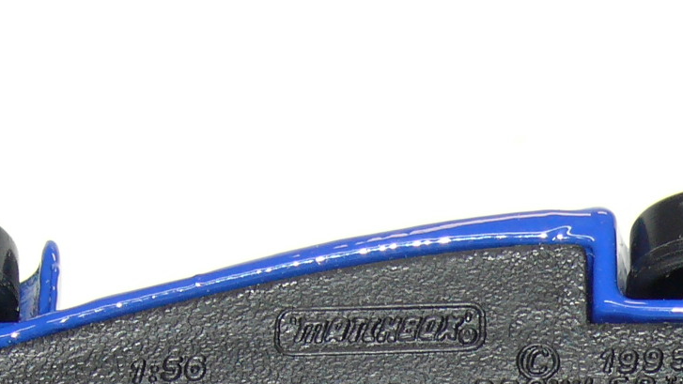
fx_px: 4473
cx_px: 387
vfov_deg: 4.9
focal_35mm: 247
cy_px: 503
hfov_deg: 8.7
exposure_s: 1/30
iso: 100
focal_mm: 13.4
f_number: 4
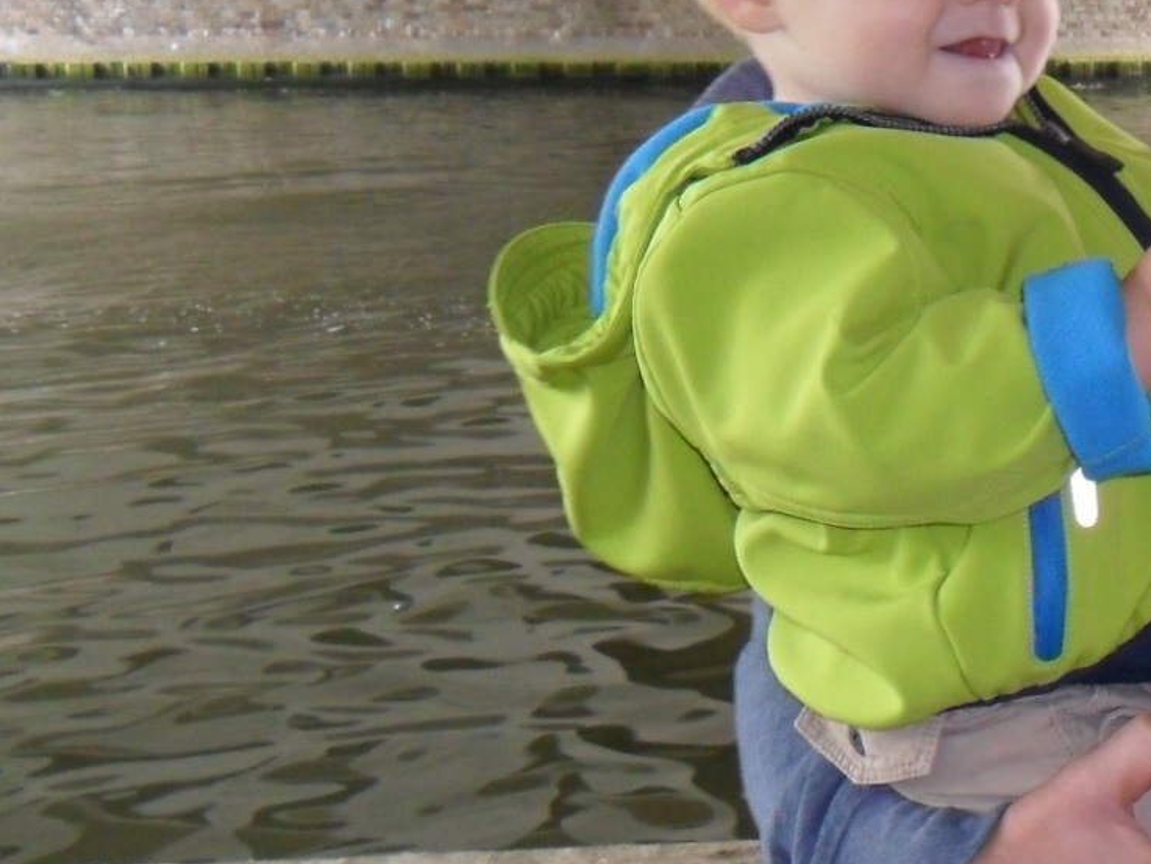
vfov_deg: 19.6
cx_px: 1248
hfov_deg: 24.4
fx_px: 2494
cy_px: 292
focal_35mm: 75
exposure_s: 1/45
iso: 160
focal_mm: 4.9
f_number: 3.5
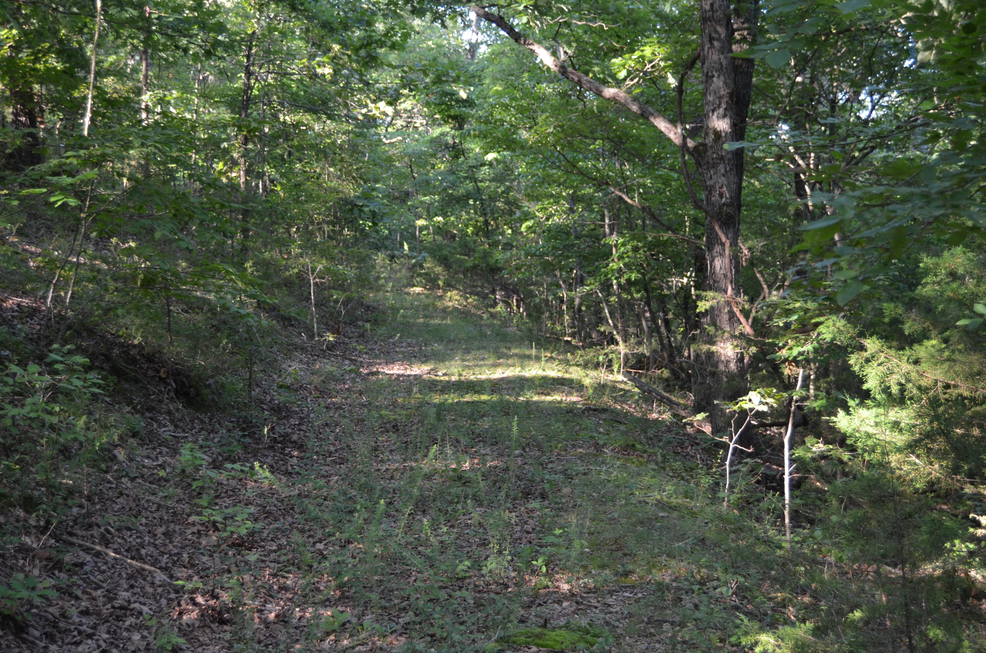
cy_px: 326
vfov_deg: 23.7
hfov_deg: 35.1
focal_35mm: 57
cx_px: 493
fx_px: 1558
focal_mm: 38
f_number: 4.8
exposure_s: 1/60
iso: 400
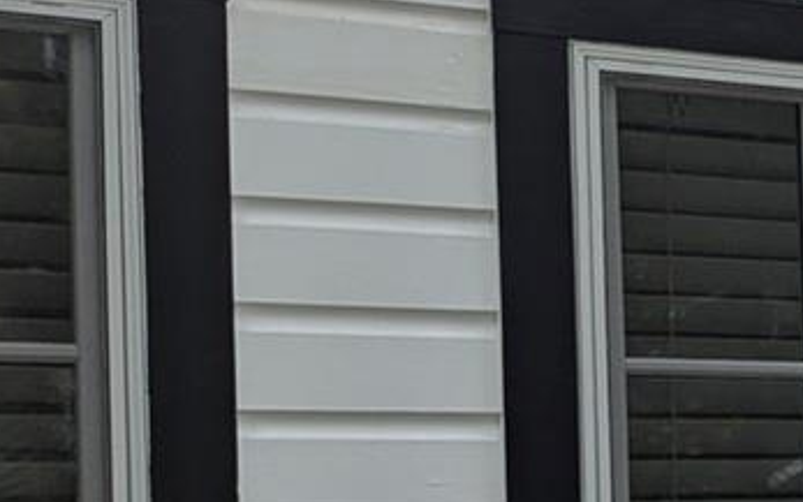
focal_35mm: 117
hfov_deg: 13.7
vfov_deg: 11.1
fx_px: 2561
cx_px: 1826
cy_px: 534
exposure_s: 1/935
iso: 20
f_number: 1.85
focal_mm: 6.81
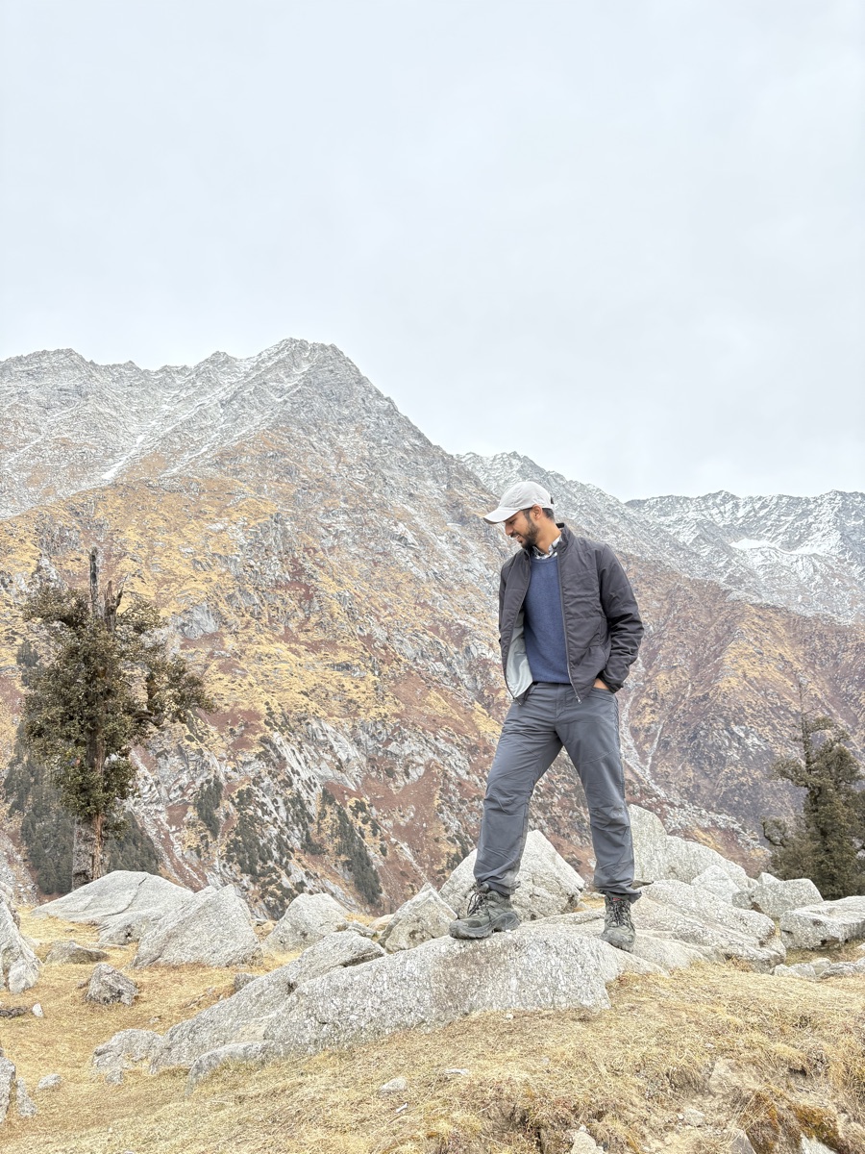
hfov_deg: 53.1
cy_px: 577
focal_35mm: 26
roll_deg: +1.2
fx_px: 866
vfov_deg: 67.3
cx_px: 432
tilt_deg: +11.0
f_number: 1.6
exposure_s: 1/629
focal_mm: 5.96
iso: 64
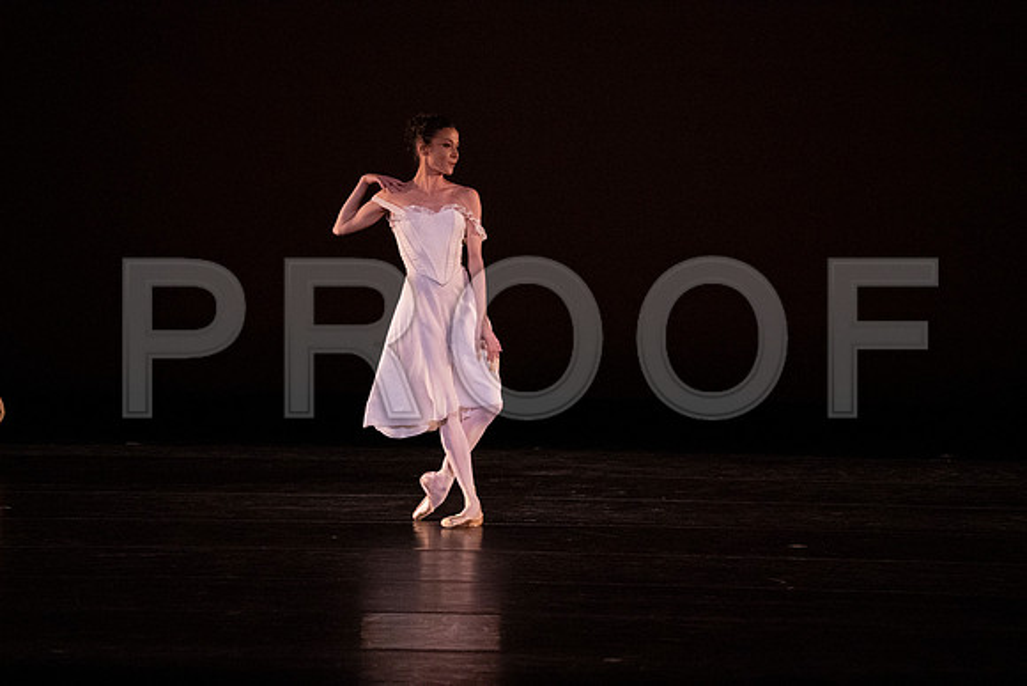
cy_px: 343
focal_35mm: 352
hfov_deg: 5.9
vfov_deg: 3.9
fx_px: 10044
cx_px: 514
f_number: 5.6
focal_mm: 352
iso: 20000
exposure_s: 1/400
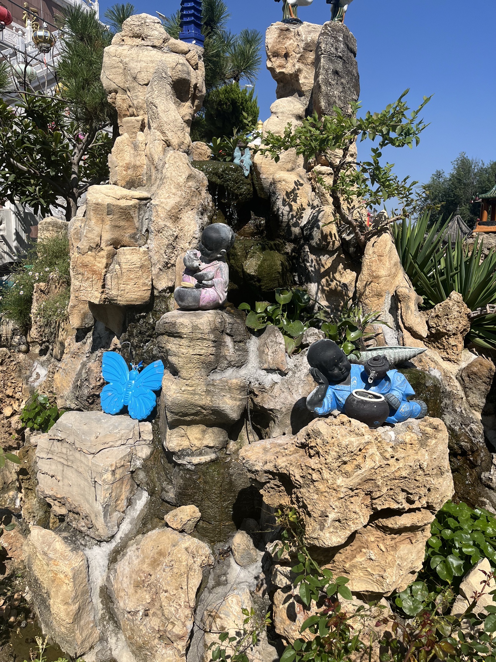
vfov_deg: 67.3
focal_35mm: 26
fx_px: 497
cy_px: 331
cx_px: 248
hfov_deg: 53.1
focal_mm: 5.1
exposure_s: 1/4149
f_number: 1.6
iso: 50
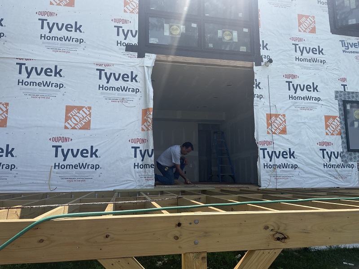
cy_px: 134
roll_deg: +1.8
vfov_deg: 53.1
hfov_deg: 67.3
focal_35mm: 26
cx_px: 180
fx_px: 270
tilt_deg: +10.1
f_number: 1.6
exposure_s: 1/1453
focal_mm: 4.2
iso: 32
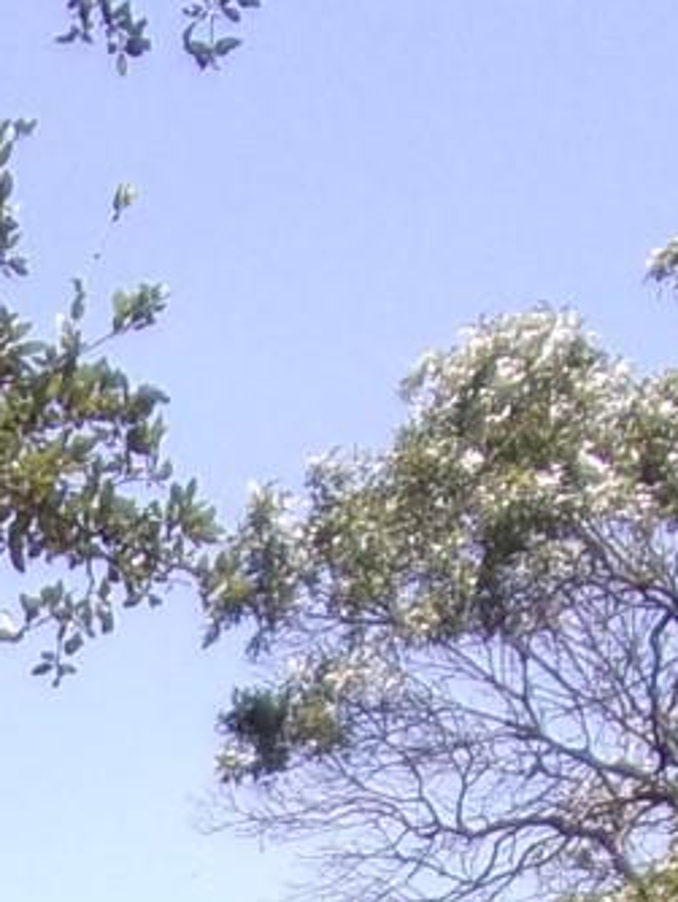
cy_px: 1804
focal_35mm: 147
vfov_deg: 12.0
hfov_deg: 9.3
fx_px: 3834
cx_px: -759
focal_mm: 4.3
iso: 80
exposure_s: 1/640
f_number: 3.3
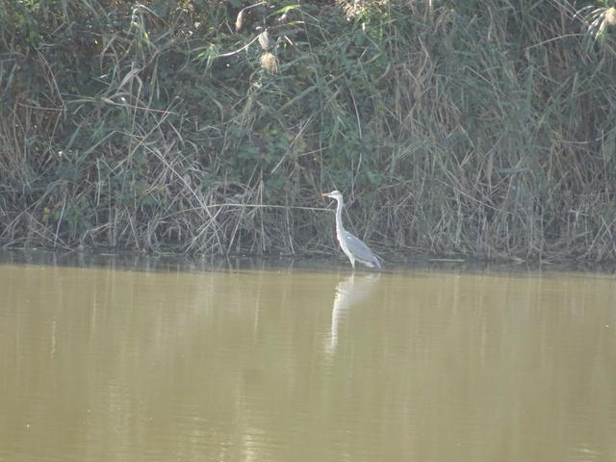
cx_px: 308
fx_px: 12813
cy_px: 231
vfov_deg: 2.1
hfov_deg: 2.8
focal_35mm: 720
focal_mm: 123
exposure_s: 1/250
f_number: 6.4
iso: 640
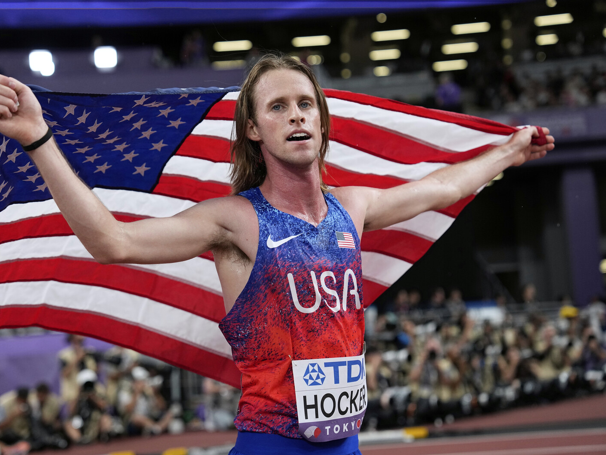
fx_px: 1225
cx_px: 271
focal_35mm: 70
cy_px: 226
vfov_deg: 21.0
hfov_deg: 27.8
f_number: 2.8
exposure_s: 1/3200
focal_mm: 64
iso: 2000
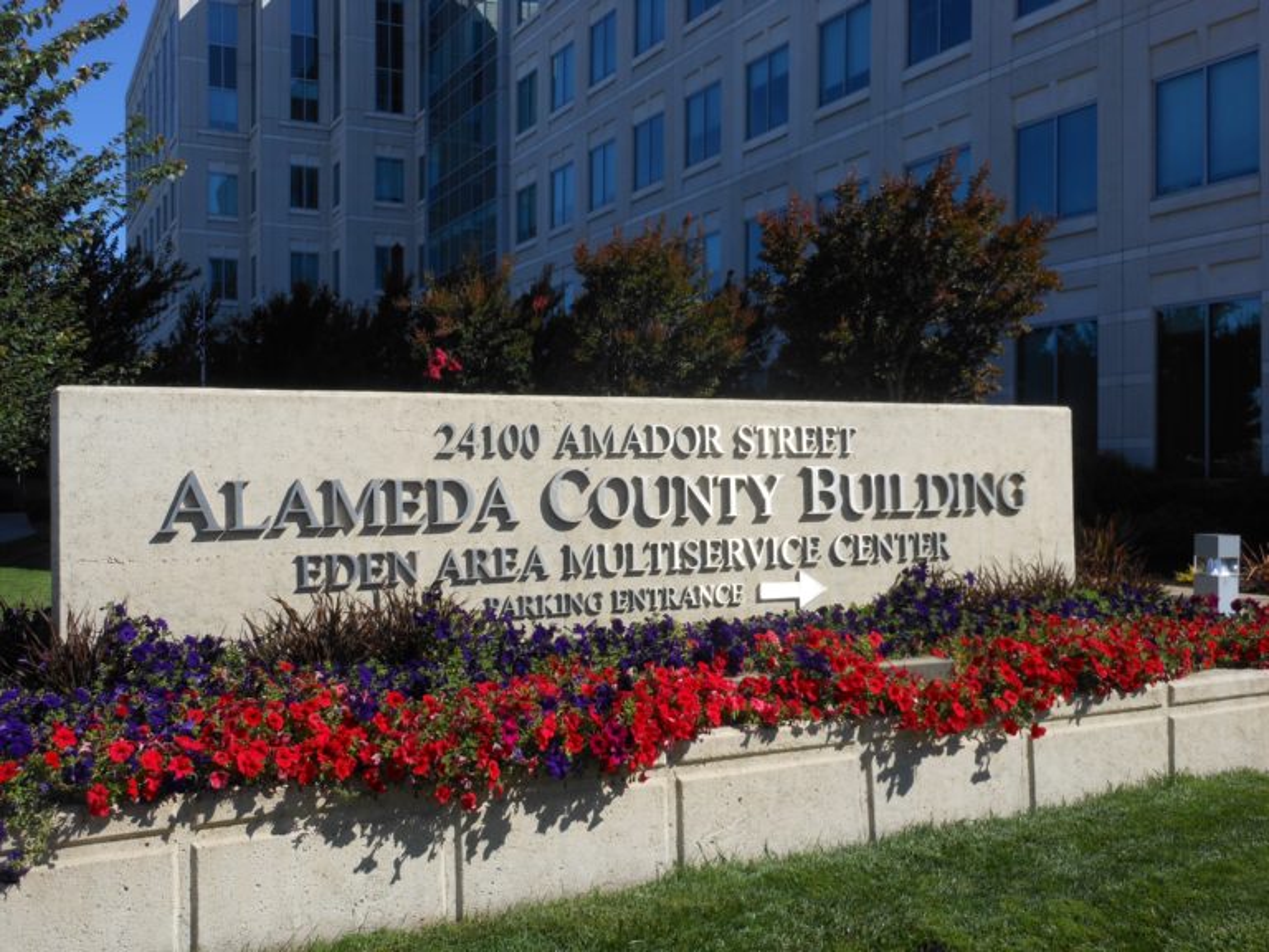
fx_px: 1210
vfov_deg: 42.9
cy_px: 476
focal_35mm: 33
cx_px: 634
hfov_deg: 55.4
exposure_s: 1/800
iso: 80
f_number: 4
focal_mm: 5.9
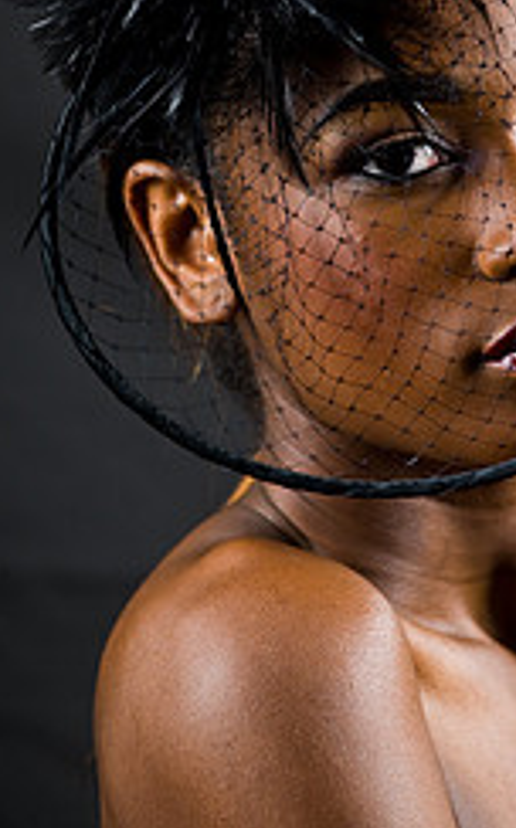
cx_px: 409
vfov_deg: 5.6
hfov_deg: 3.5
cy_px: 261
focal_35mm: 376
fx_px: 8480
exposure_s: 1/125
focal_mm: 200
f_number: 5.6
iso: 320
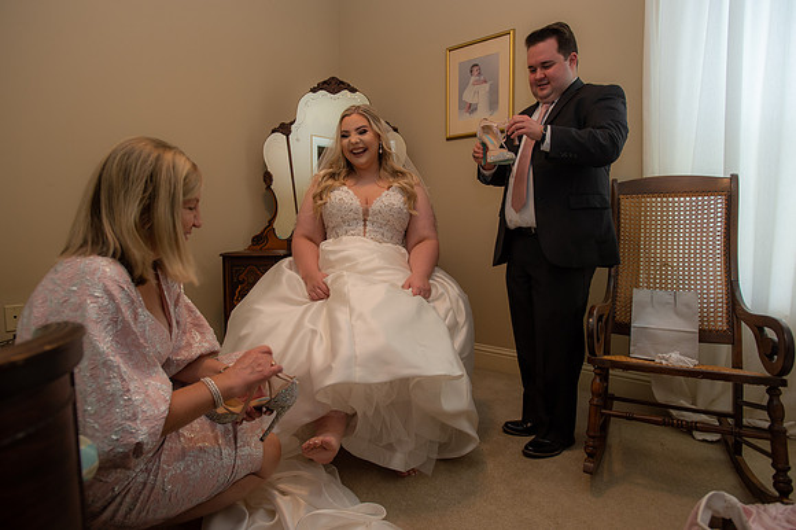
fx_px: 442
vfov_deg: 61.9
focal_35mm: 20
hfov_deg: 84.0
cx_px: 398
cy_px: 265
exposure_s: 1/60
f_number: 4
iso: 640
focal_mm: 20
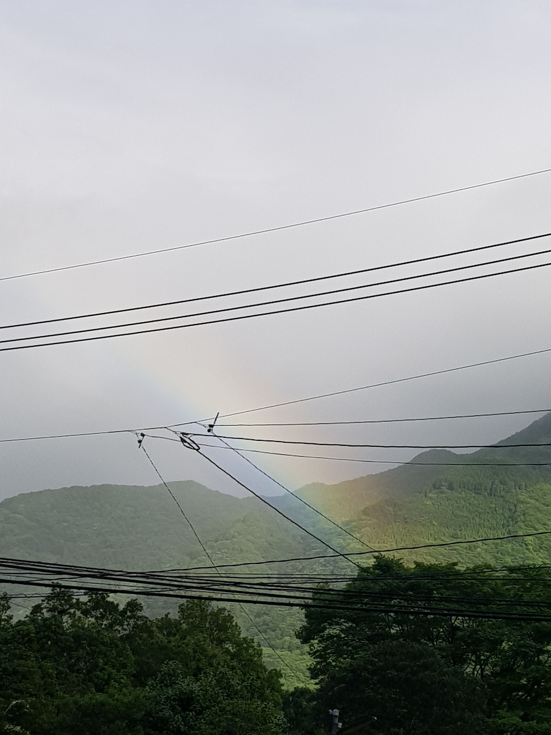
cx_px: 285
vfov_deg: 56.6
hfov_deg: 44.2
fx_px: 679
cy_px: 425
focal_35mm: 32
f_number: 1.7
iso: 40
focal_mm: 4.2
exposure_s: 1/2120
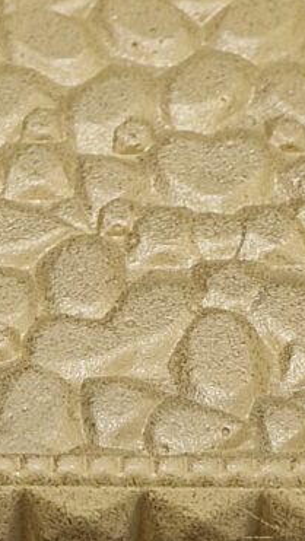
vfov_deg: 12.4
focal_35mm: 173
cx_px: -9
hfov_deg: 7.0
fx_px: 2484
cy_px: 137
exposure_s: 1/290
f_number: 1.8
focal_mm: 6.4
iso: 50
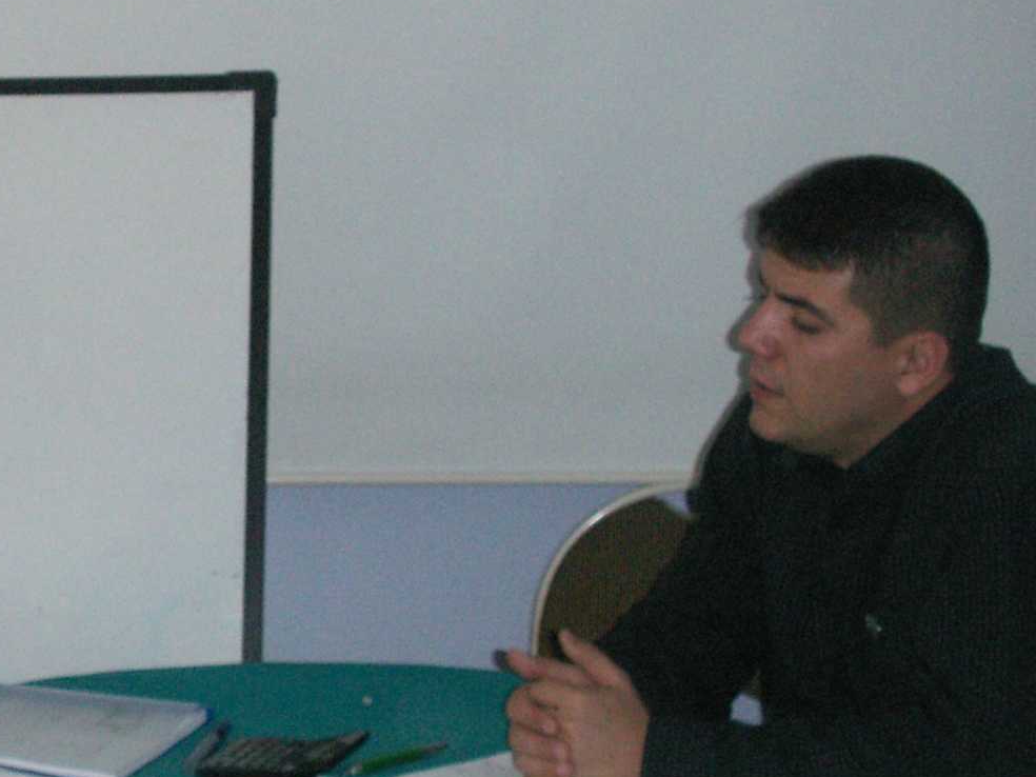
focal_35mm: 94
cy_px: 414
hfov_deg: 20.3
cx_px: 44
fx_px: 2813
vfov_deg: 15.7
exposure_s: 1/40
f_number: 3.5
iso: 160
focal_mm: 7.7
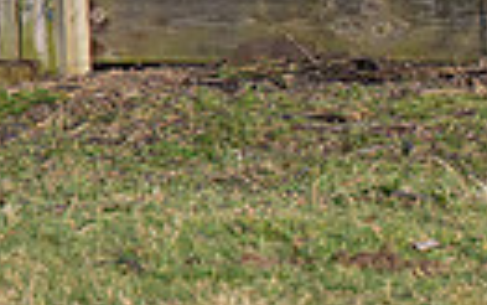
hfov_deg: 3.7
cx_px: 427
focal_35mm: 568
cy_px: -533
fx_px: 7542
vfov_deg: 2.3
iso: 250
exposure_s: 1/2000
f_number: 4
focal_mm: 70
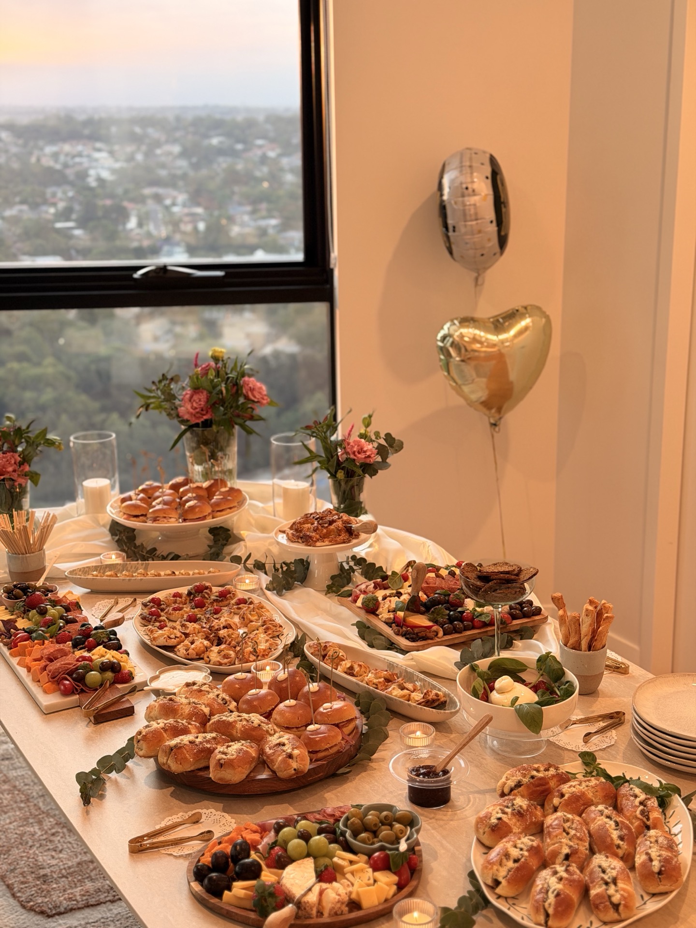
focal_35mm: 48
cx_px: 348
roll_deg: +1.2
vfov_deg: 39.7
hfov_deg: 30.3
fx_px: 1287
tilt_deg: -14.7
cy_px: 464
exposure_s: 1/86
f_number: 1.78
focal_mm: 6.76
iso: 100
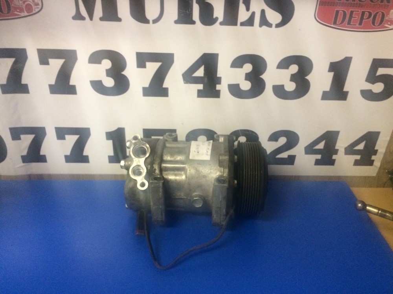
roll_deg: -2.9
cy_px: 147
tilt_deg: -30.6
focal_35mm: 29
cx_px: 196
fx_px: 329
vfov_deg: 48.2
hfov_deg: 61.7
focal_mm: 4.15
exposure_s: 1/17
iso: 250
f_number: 2.2
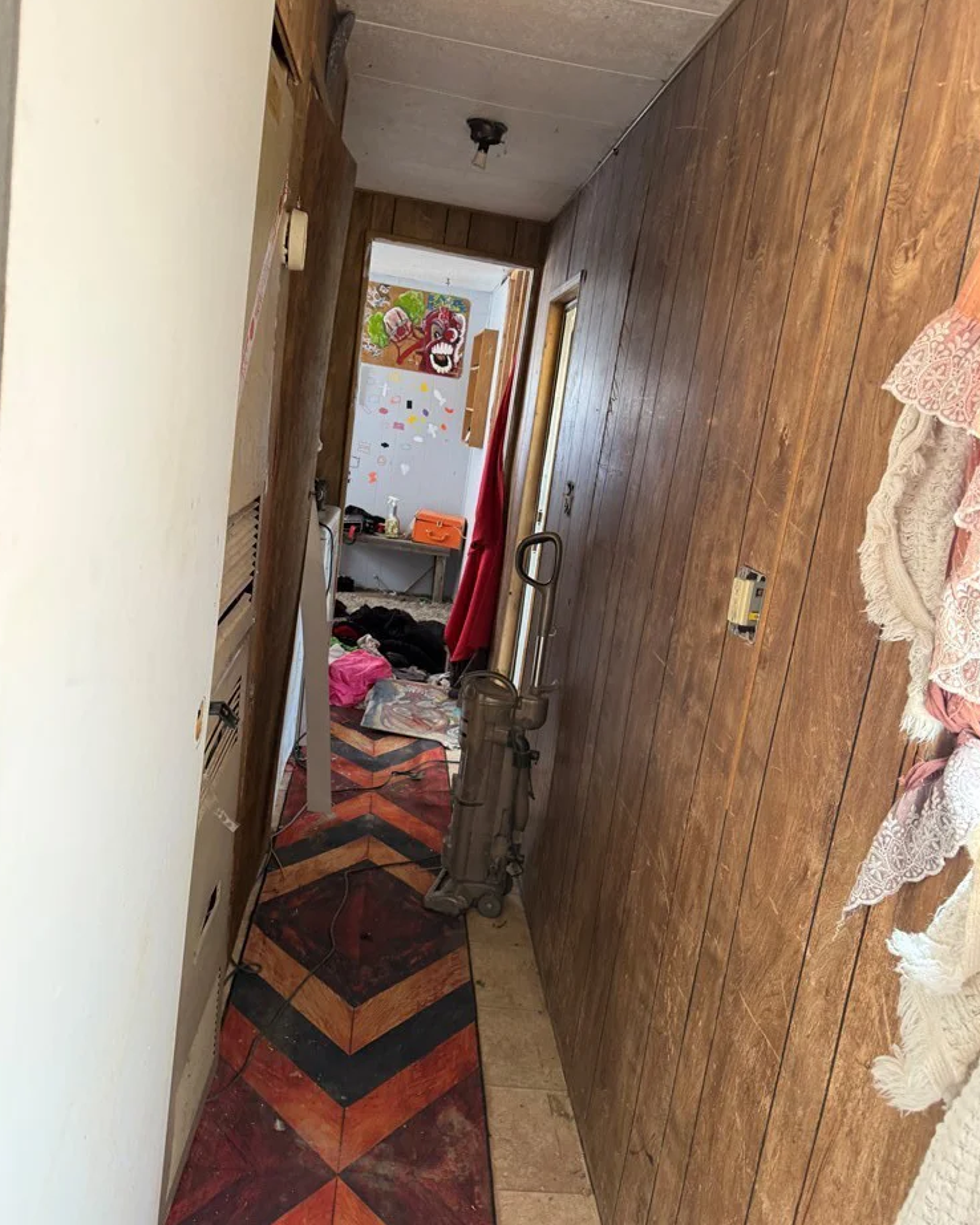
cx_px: 501
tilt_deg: -7.0
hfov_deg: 54.9
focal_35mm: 26
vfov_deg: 66.0
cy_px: 641
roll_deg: -8.1
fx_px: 943
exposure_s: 1/72
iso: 200
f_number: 1.78
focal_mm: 6.76
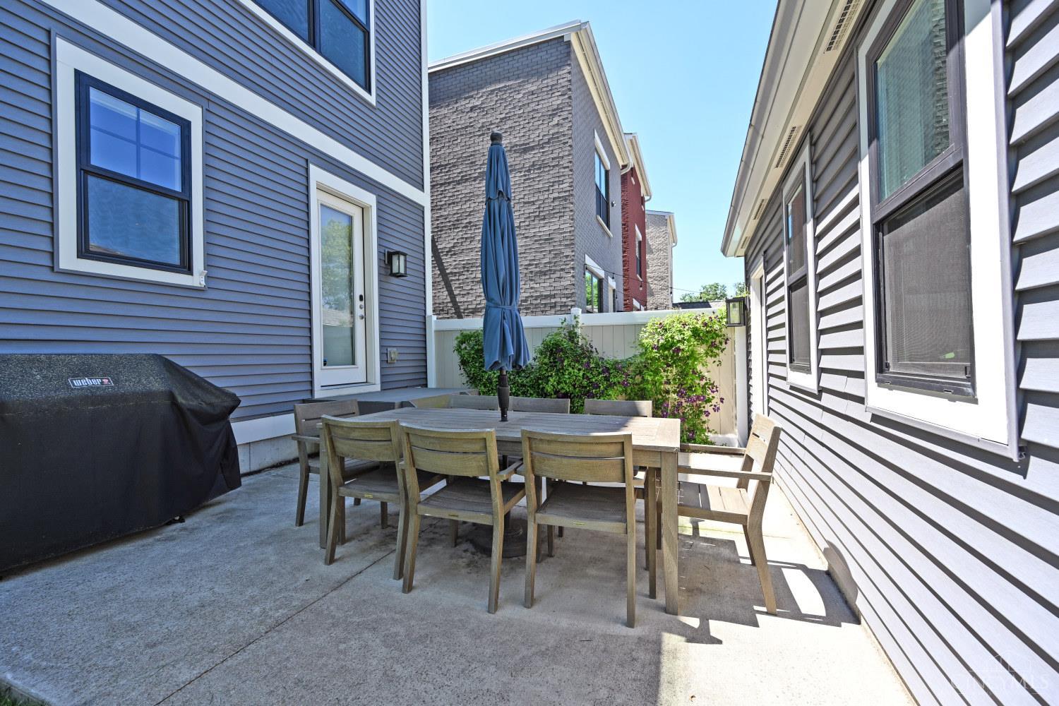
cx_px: 530
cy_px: 353
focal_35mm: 14
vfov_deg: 81.2
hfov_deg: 104.3
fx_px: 412
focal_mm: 14
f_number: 5.6
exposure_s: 1/250
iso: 160
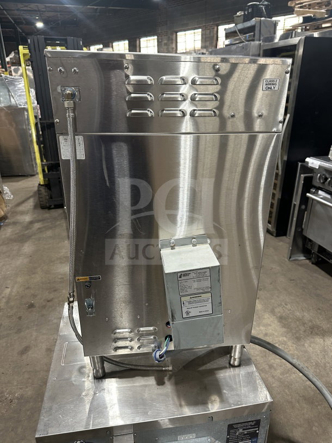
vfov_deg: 71.6
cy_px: 222
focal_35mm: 24
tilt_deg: -26.1
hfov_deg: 56.8
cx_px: 166
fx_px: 307
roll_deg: +0.0
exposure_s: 1/60
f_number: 1.78
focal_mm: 6.86
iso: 250
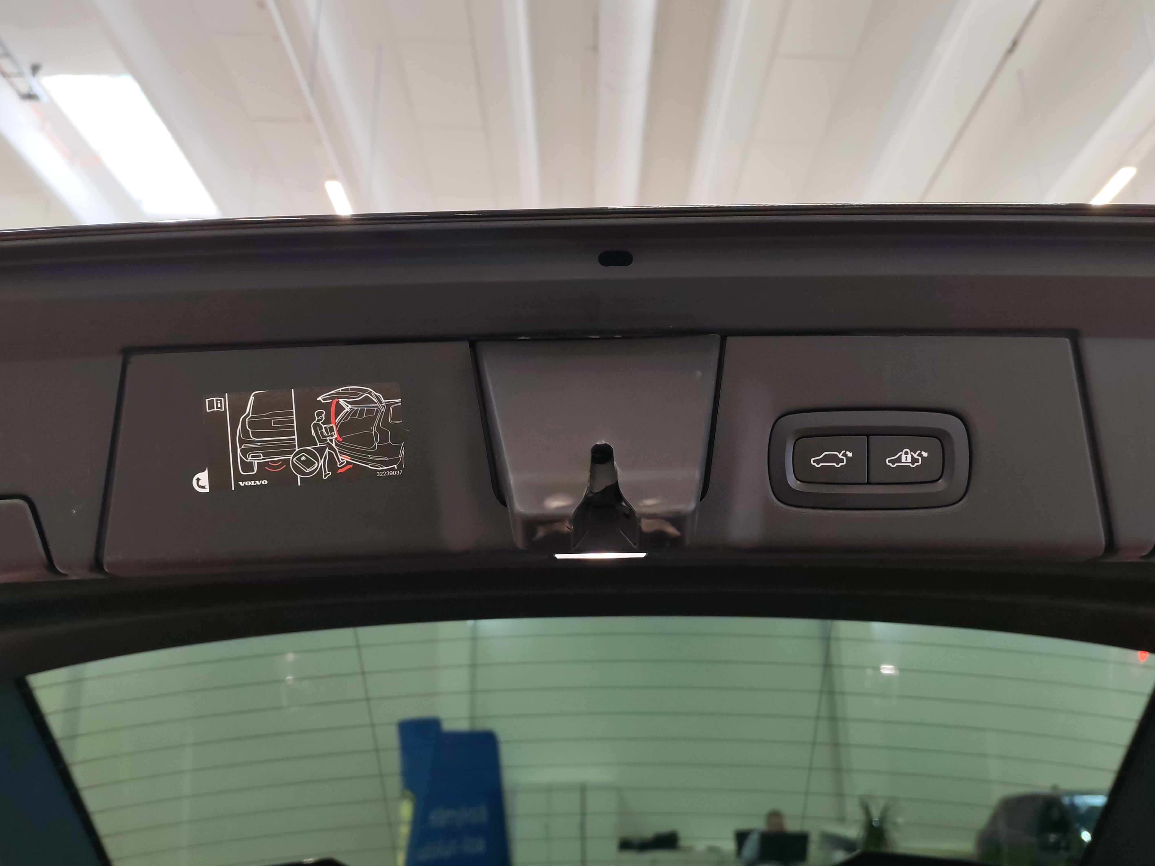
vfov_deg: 42.9
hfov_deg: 55.4
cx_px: 578
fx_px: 1101
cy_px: 433
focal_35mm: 33
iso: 125
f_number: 1.9
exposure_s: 1/100
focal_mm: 6.12
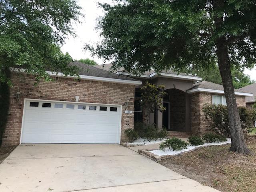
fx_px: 207
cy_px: 96
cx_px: 128
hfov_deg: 63.4
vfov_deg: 49.7
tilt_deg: +7.2
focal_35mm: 28
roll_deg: -2.3
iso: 20
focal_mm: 3.99
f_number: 1.8
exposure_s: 1/669
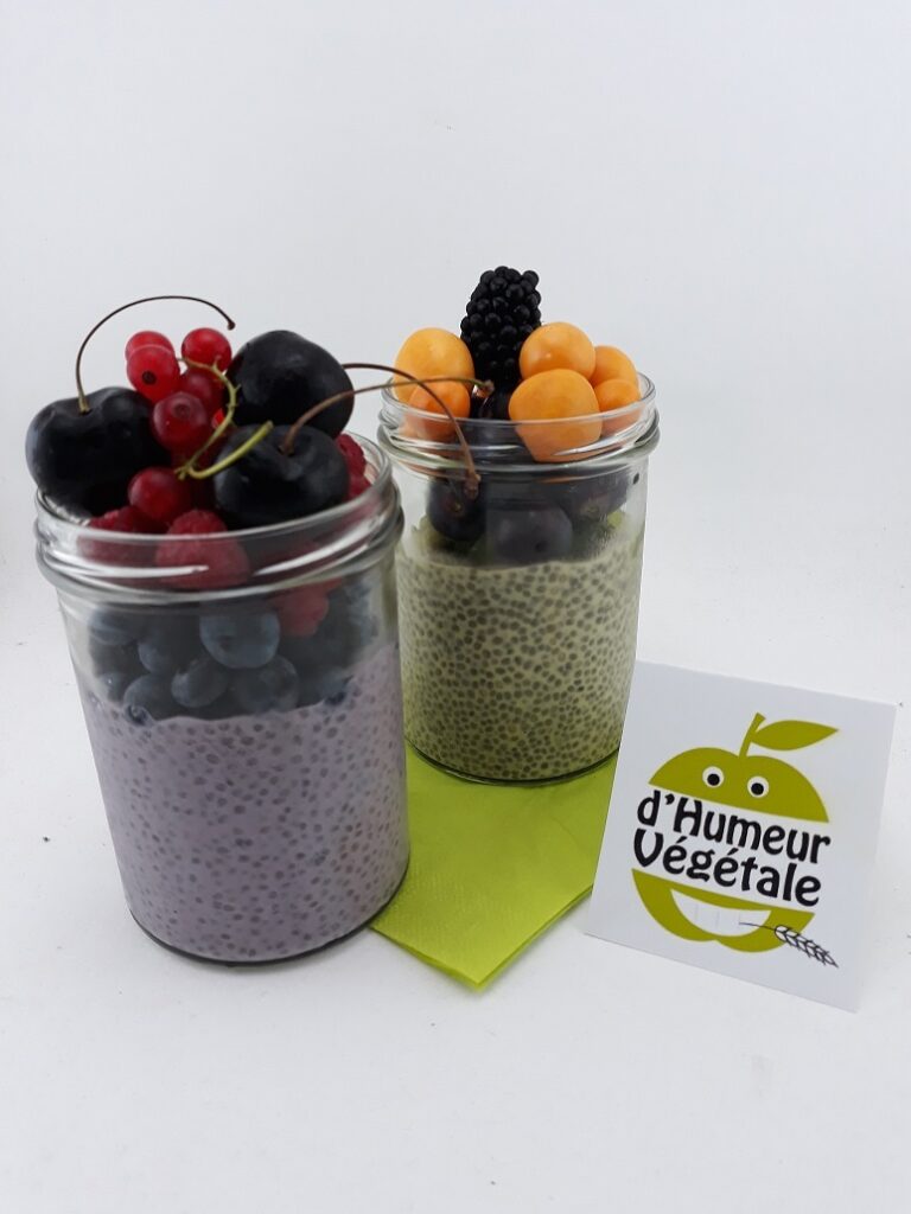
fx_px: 947
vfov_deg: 65.3
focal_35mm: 27
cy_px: 607
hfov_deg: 51.4
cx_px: 456
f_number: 1.7
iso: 64
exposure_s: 1/50
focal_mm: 3.71
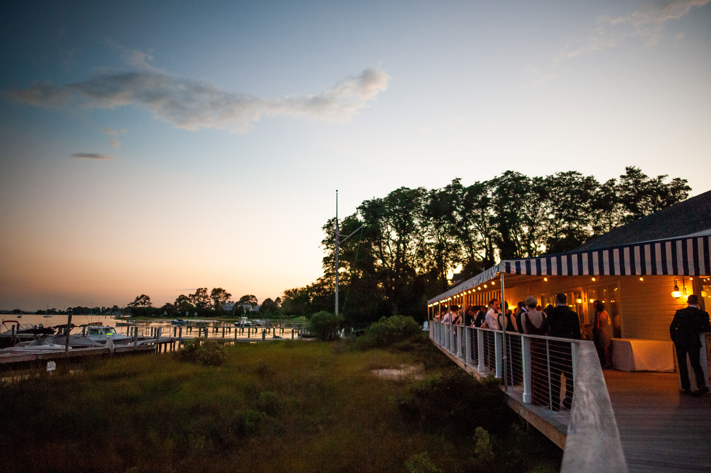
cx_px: 356
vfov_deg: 53.1
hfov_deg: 73.8
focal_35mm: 24
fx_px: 474
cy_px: 236
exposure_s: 1/800
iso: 2500
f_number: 1.8
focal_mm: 24
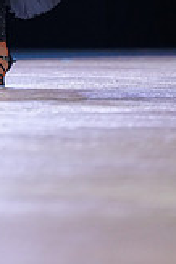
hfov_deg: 1.9
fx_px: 5195
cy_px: -195
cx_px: -109
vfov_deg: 2.9
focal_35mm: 707
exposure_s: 1/500
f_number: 2.8
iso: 2000
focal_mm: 200
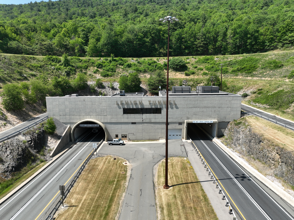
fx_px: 204
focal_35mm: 24
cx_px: 147
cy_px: 110
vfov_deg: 56.8
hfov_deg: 71.6
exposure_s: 1/1250
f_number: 2.8
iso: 100
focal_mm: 12.29
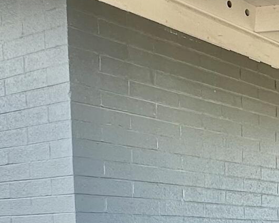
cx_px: 362
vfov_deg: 18.3
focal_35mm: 78
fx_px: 644
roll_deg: +1.0
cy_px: 293
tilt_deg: -4.4
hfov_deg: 22.0
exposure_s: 1/348
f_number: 2.2
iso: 40
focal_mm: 2.22
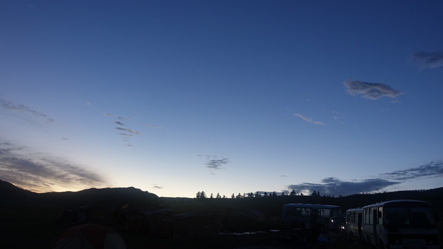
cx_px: 228
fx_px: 317
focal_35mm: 27
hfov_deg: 69.8
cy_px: 129
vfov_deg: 42.9
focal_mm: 8.8
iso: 125
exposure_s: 1/30
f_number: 2
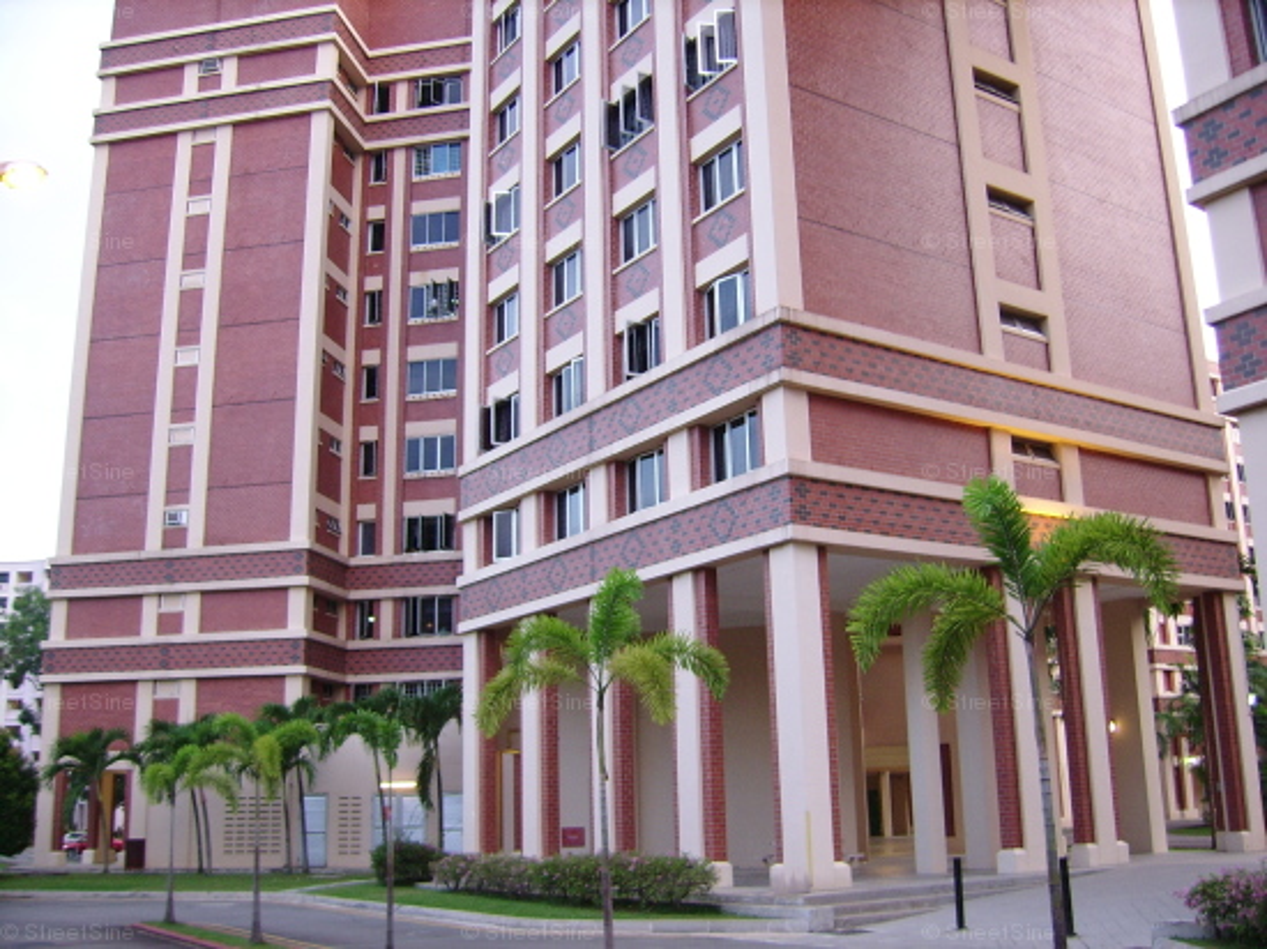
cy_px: 474
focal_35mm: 35
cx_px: 634
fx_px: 1280
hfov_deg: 52.6
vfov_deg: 40.7
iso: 100
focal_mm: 5.95
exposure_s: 1/32
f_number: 2.8
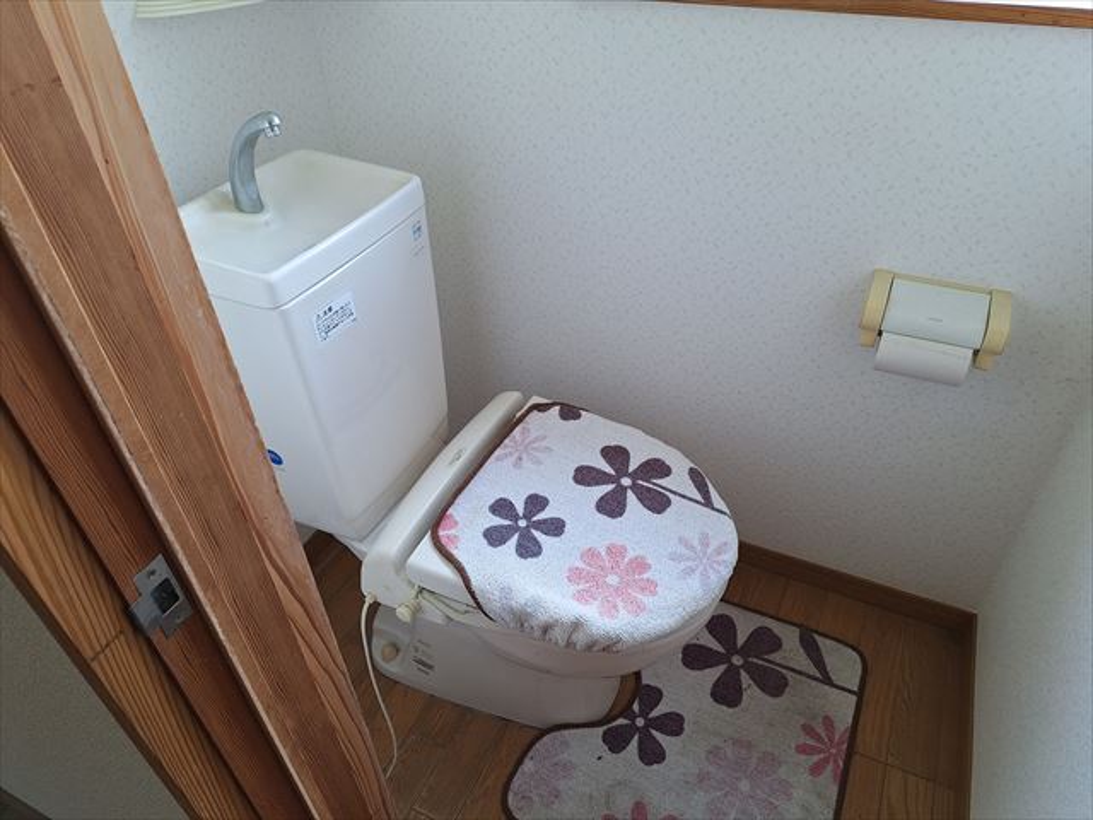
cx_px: 546
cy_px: 410
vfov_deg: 58.9
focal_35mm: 23
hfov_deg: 73.9
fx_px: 726
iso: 80
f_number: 1.8
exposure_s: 1/50
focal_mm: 5.54
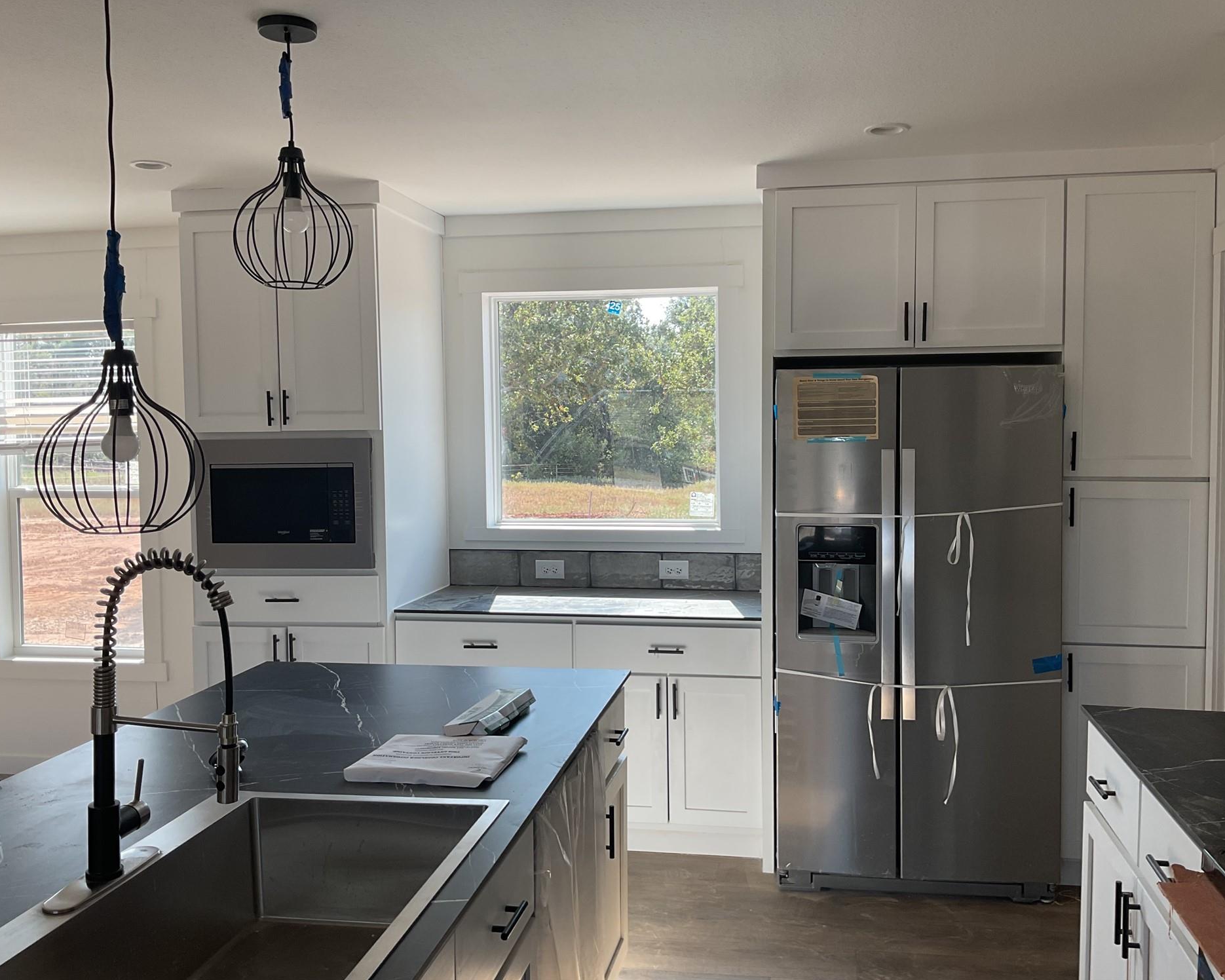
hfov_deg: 57.1
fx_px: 1124
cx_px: 645
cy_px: 478
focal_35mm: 31
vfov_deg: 47.1
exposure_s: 1/142
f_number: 1.8
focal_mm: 3
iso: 16
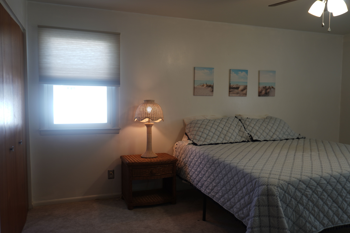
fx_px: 277
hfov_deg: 64.6
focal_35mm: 28
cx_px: 175
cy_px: 116
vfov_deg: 45.7
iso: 64
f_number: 4
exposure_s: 1/20
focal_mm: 19
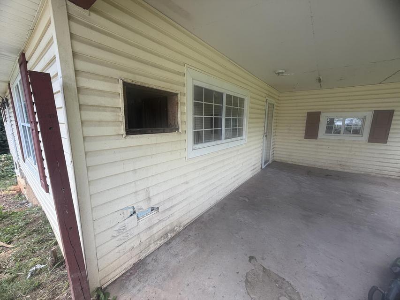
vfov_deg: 85.7
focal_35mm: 14
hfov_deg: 102.1
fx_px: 162
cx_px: 200
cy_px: 150
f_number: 2.2
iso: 40
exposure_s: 1/189
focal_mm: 2.22
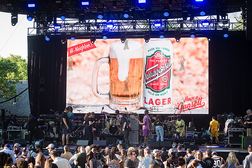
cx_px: 126
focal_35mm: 80
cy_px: 84
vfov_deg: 17.1
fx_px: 560
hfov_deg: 25.4
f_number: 5
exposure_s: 1/640
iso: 800
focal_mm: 80
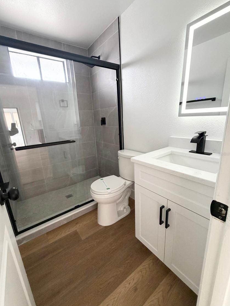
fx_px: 133
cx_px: 115
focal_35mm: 15
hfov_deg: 81.7
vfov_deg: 98.2
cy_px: 154
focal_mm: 2.22
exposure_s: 1/60
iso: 200
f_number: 2.2
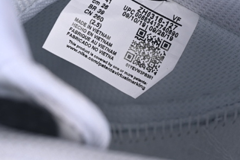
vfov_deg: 10.2
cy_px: 37
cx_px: 143
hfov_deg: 15.3
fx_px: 893
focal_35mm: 134
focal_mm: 50
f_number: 7.1
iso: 160
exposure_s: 1/80
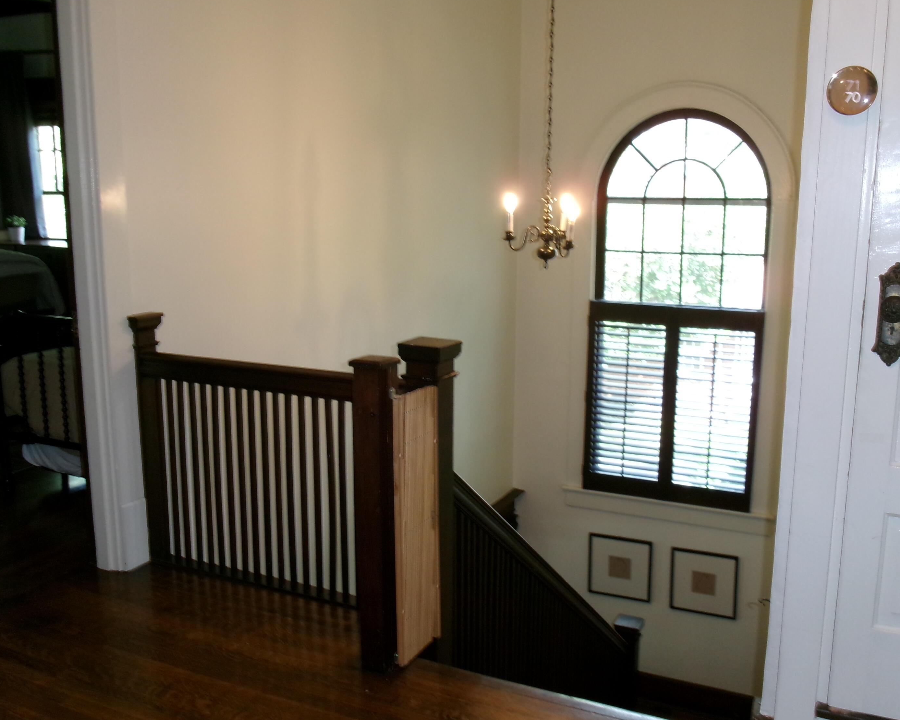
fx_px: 1012
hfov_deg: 47.9
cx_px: 479
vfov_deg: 39.2
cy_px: 361
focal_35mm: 38
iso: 312
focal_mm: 6.4
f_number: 4.5
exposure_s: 1/34
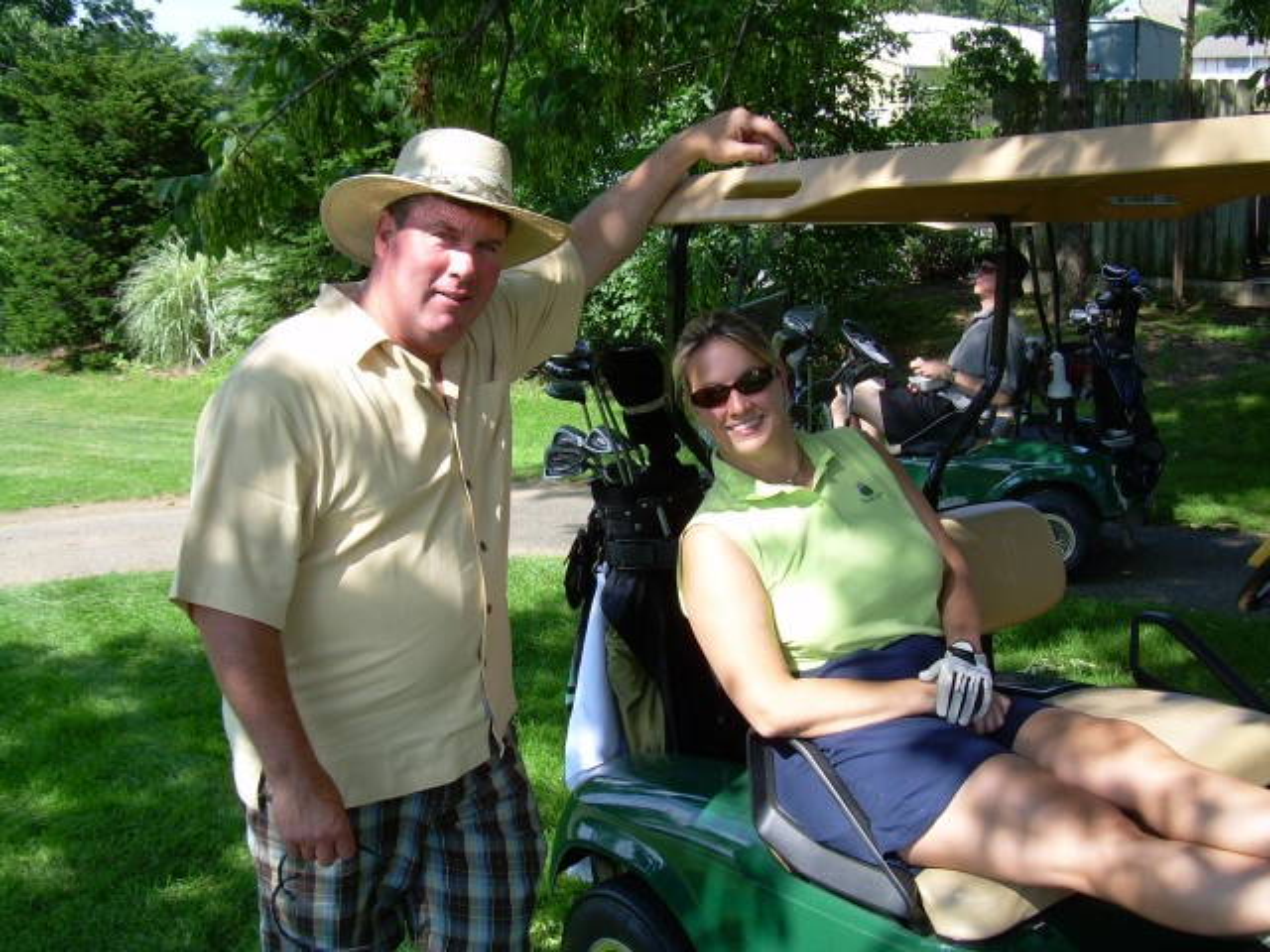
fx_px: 1394
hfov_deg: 49.0
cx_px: 635
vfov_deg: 37.7
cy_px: 476
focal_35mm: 38
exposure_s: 1/162
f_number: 4.6
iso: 50
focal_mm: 6.3
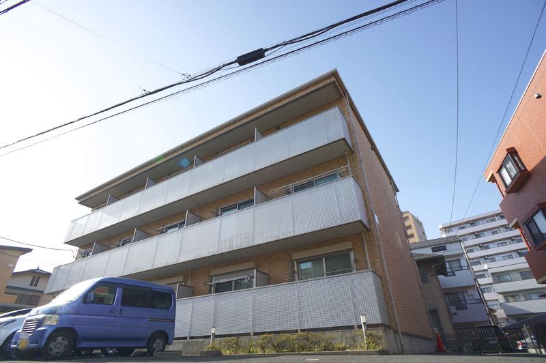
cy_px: 182
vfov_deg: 53.1
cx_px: 273
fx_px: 364
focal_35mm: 24
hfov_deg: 73.8
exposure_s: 1/100
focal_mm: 16
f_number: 9
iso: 100
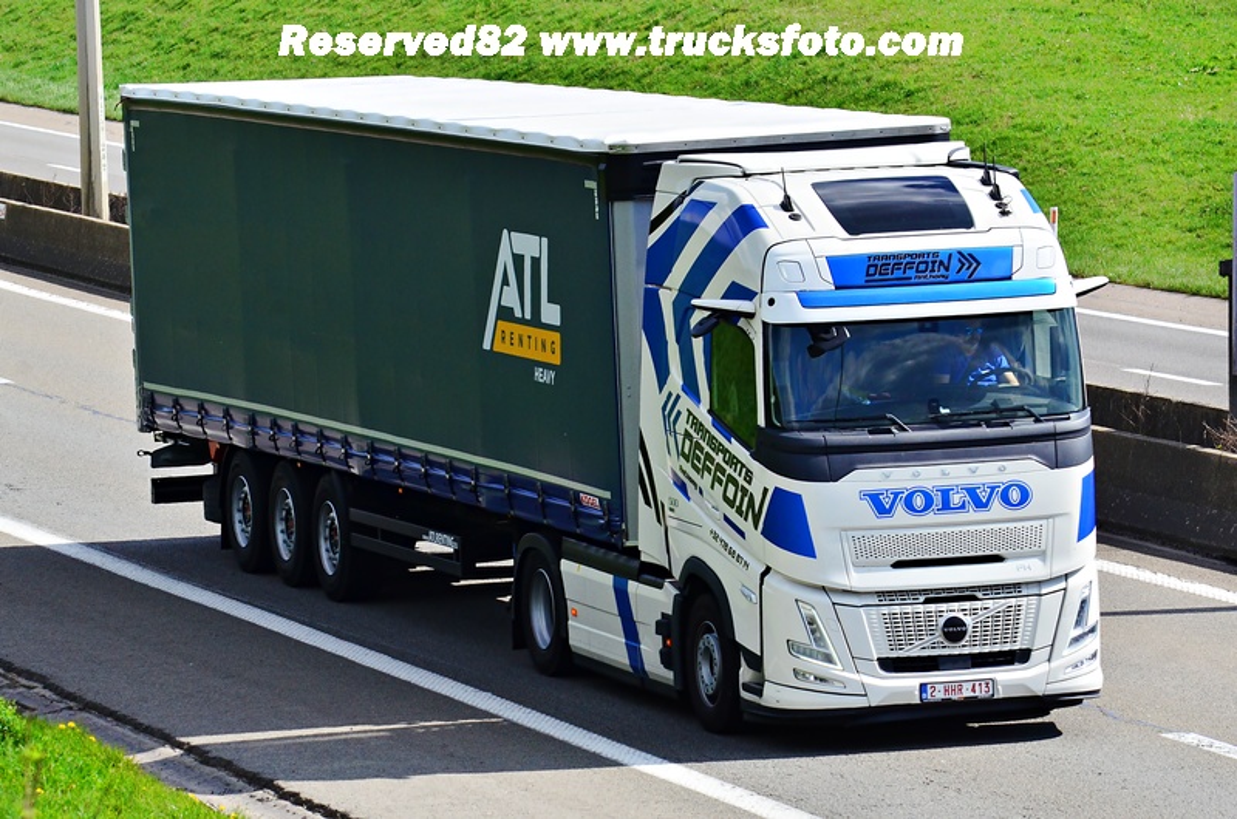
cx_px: 618
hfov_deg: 10.2
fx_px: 6944
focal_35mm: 202
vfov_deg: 6.8
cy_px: 410
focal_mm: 135
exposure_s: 1/1000
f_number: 10
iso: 640
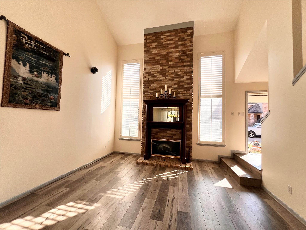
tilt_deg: +1.6
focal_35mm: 13
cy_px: 115
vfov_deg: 89.9
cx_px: 153
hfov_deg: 106.2
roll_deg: -1.5
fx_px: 115
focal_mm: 1.57
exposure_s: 1/267
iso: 32
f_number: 1.8
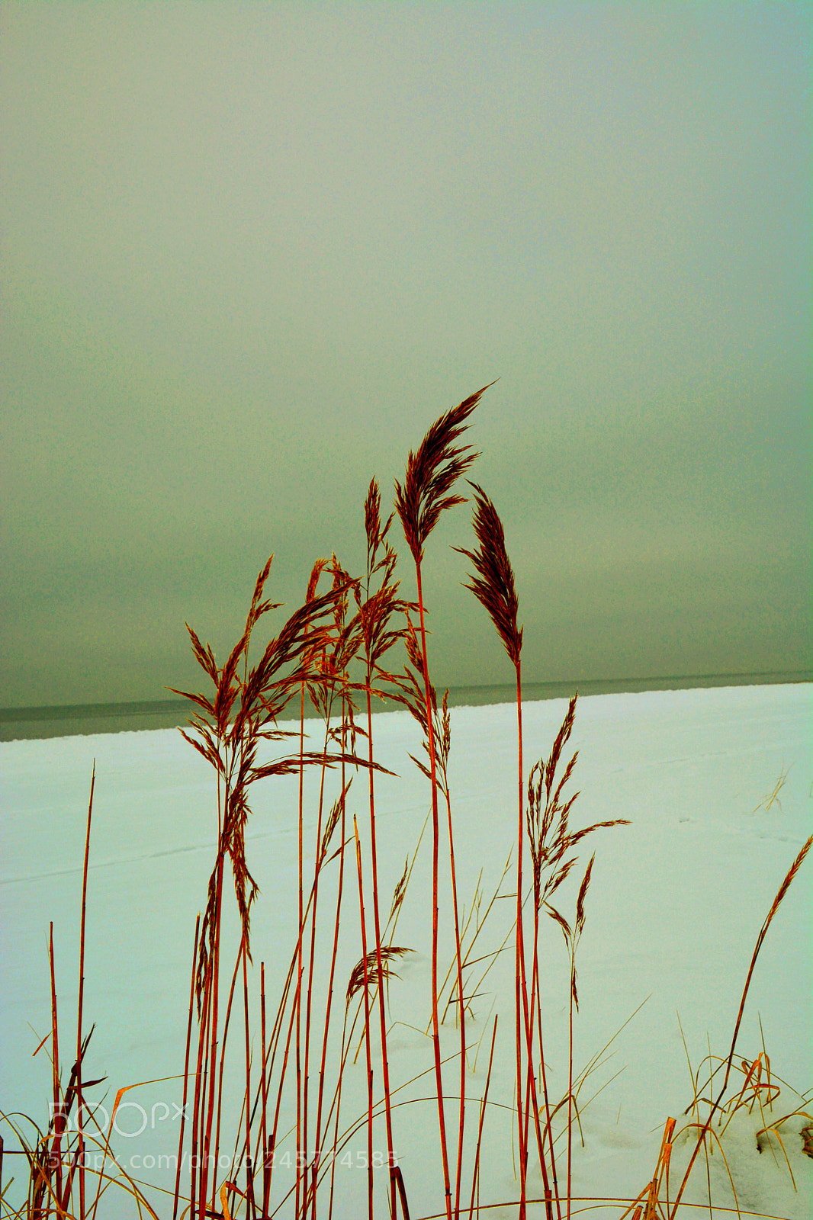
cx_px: 406
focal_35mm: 33
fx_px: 1118
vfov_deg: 57.2
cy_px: 610
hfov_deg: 40.0
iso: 200
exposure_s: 1/60
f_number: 10
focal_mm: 22
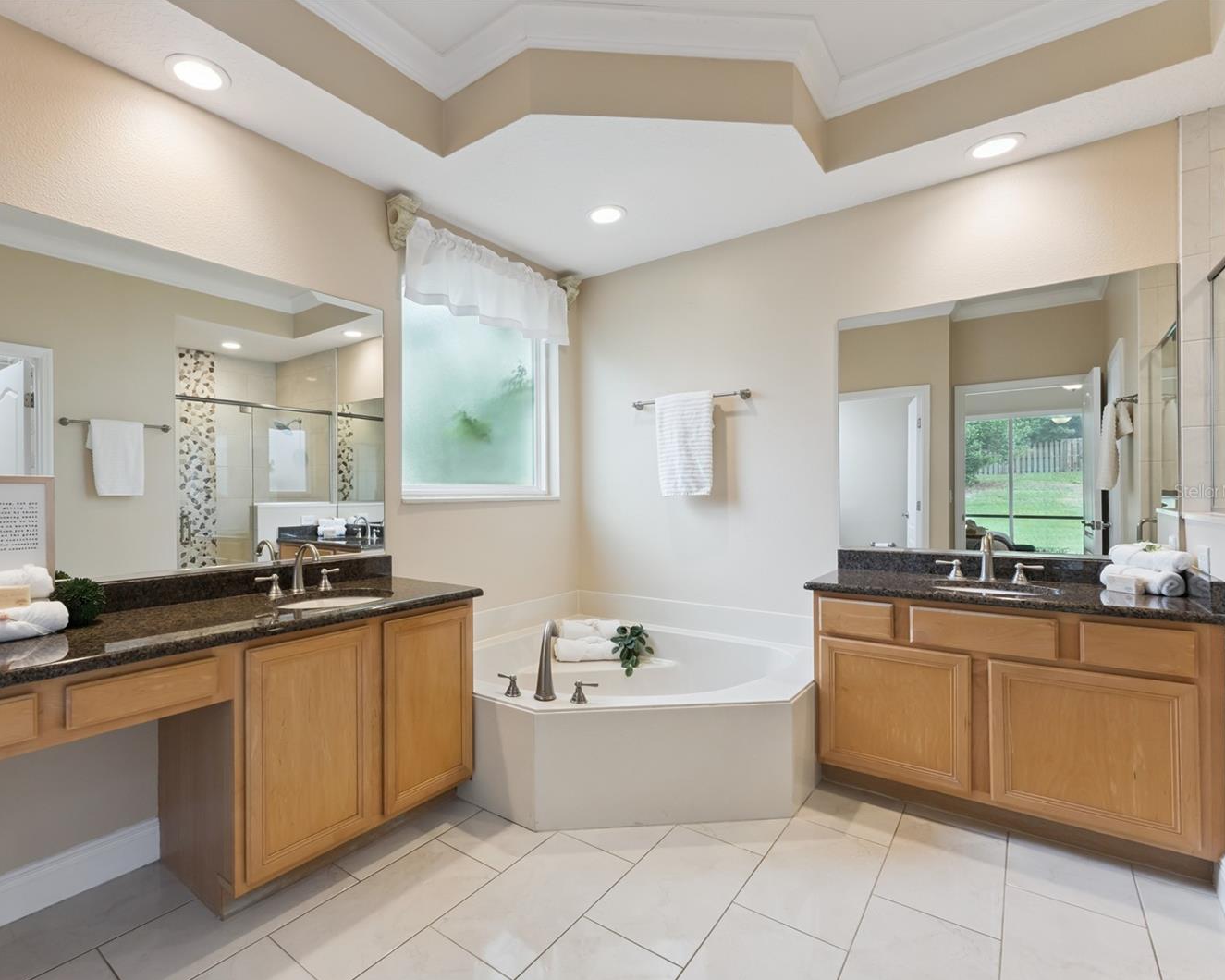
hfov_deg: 88.6
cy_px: 491
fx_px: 620
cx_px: 517
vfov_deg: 76.6
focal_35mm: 17
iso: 800
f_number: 10
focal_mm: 15.1
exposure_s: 1/40
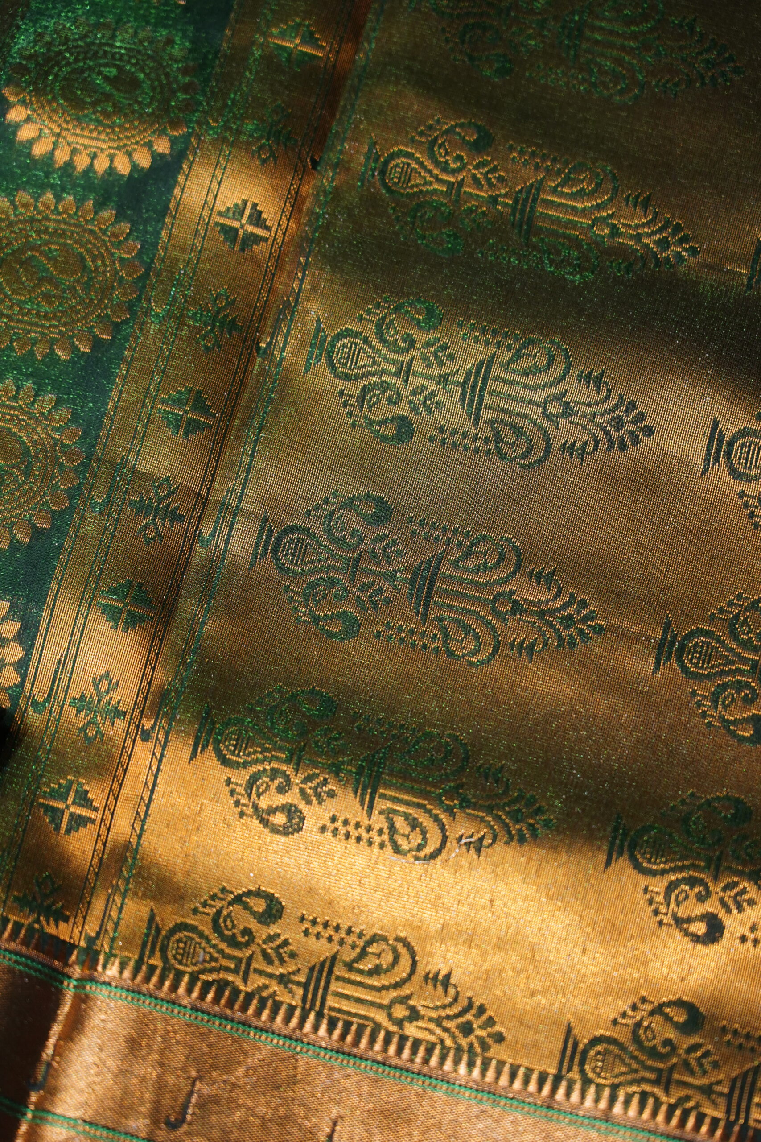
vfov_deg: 19.5
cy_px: 571
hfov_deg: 13.0
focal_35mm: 105
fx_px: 3329
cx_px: 380
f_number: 4
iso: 1250
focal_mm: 105
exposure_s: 1/320
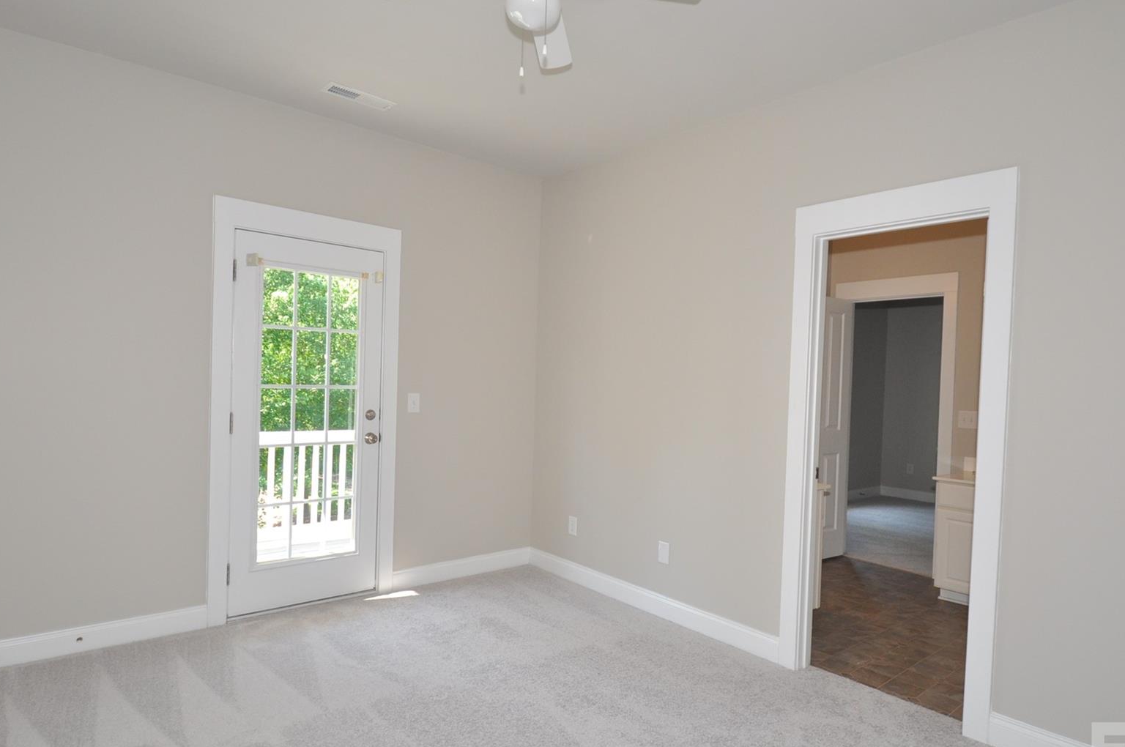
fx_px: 624
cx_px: 575
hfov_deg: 84.0
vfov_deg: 61.8
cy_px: 368
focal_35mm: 20
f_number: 5
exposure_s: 1/100
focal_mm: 10
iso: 400
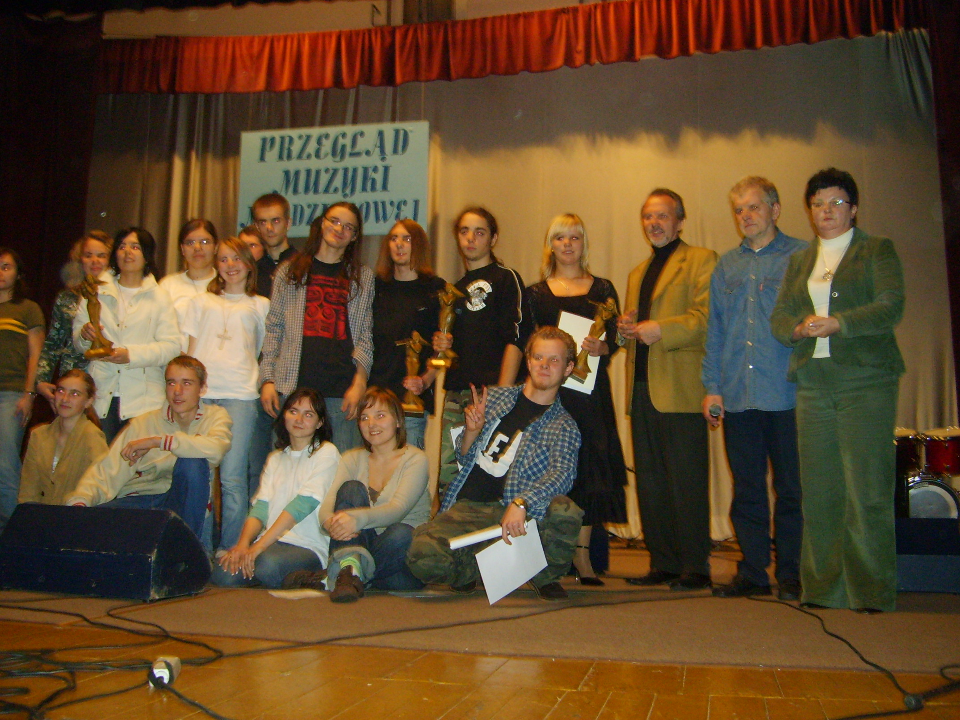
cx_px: 472
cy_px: 345
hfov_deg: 50.1
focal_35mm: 37
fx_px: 1026
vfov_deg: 38.7
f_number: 2.8
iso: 235
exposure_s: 1/45
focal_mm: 5.8
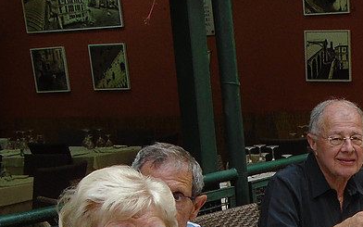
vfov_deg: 13.5
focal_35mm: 92
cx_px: 392
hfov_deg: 21.5
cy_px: 317
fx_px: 910
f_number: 3.8
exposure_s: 1/80
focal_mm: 6.4
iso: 160
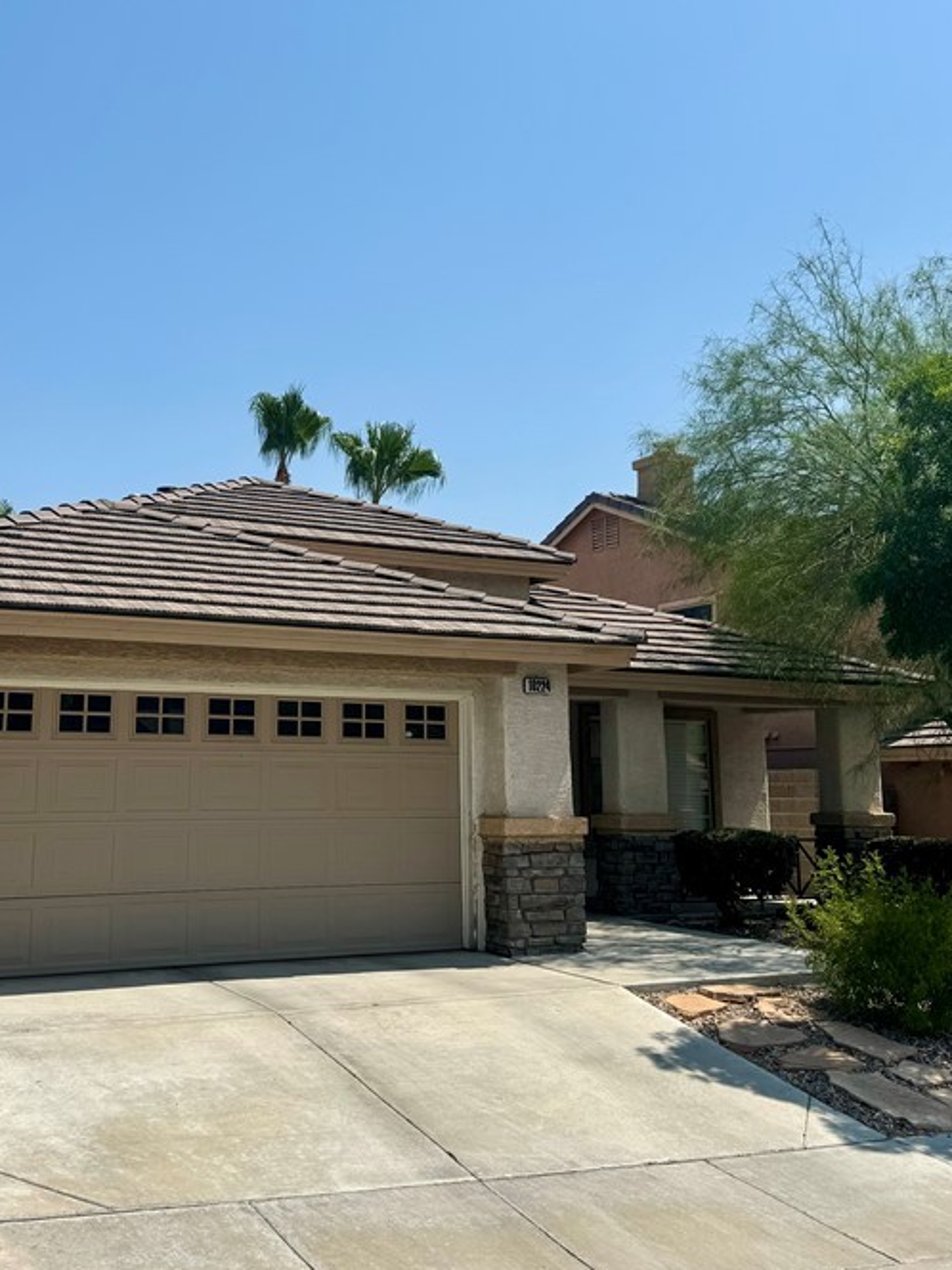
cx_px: 350
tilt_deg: +9.8
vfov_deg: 50.1
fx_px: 1357
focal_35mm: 37
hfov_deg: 38.4
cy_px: 574
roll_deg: -0.8
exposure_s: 1/6410
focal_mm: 6.76
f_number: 1.78
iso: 80
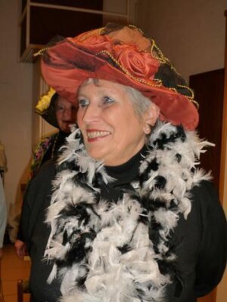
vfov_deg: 42.9
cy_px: 151
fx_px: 385
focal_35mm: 44
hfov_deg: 32.9
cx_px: 114
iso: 160
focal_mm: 7.8
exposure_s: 1/40
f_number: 4.3
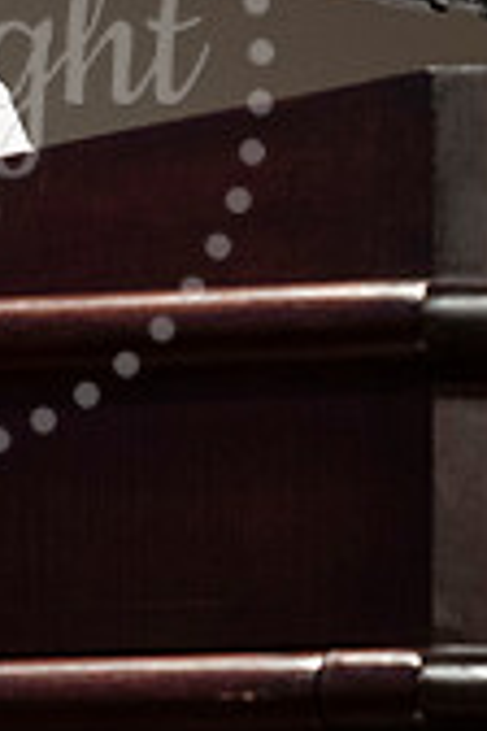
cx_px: 119
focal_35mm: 609
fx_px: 12357
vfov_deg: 3.4
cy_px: 297
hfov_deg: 2.3
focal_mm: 120
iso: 800
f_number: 4
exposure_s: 1/100
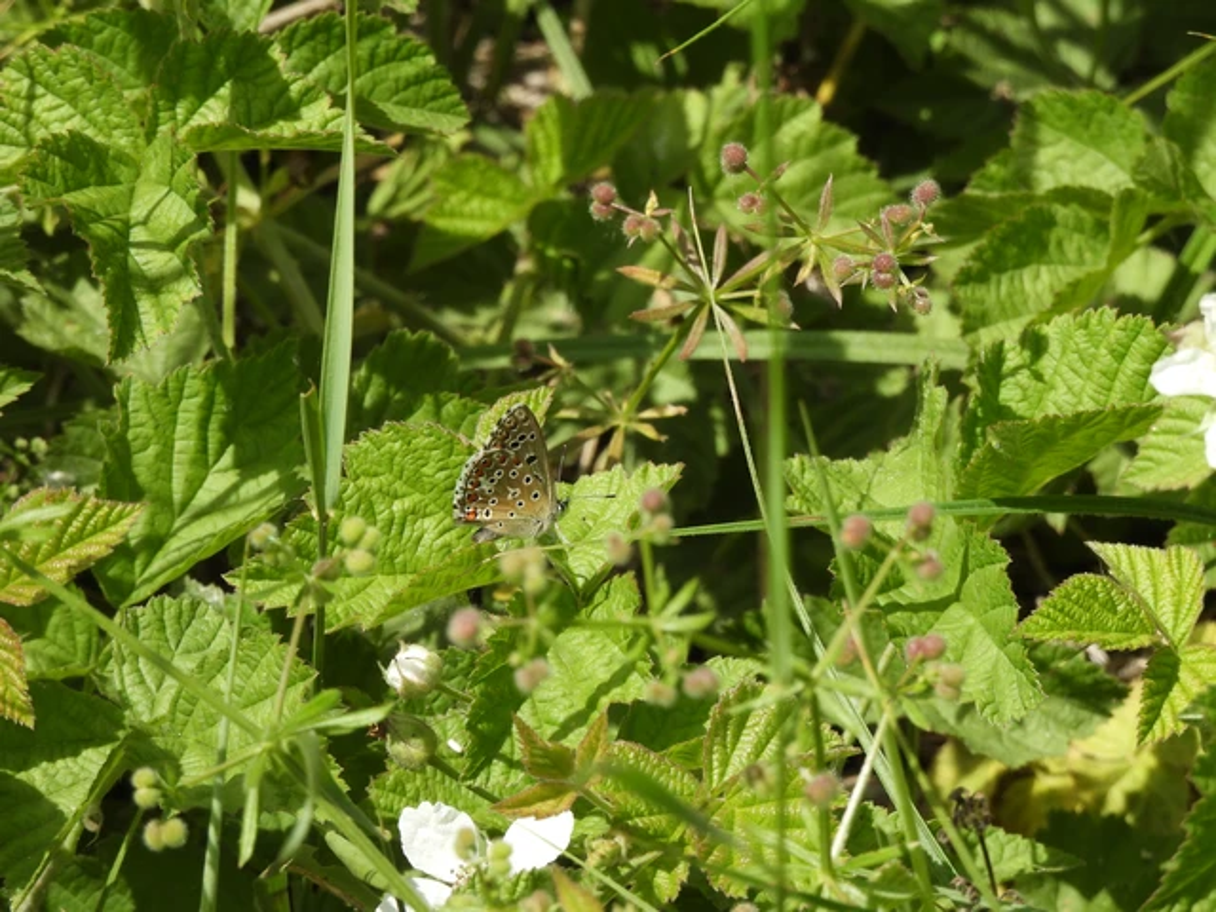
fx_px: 19321
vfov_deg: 2.7
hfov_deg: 3.6
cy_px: 456
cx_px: 608
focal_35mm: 550
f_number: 6.3
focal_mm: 98.1
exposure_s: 1/320
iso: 100
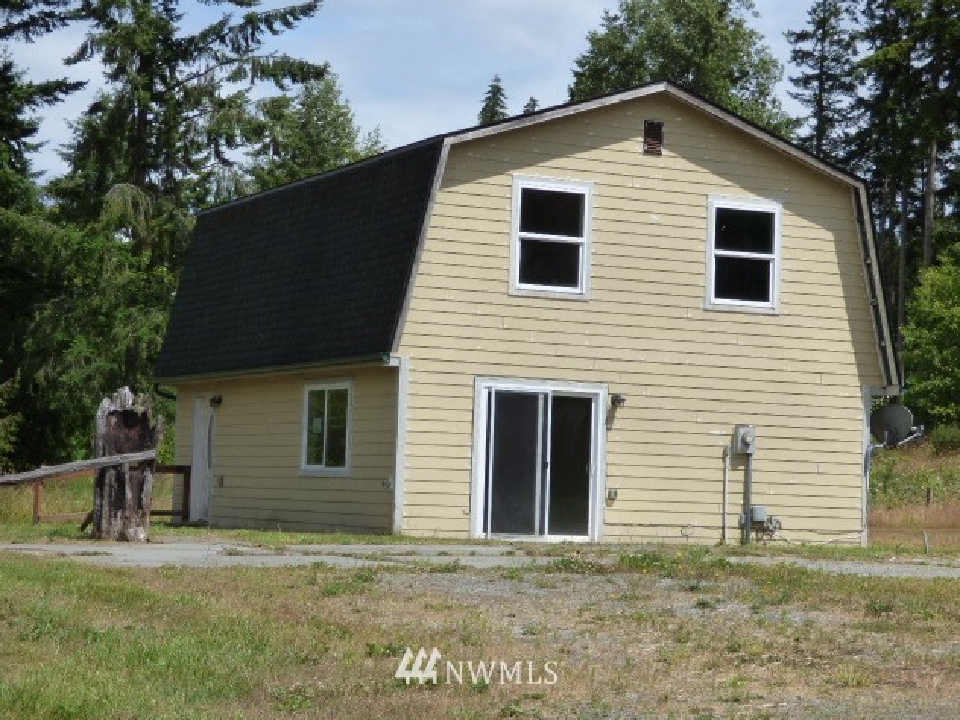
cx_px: 480
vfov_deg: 19.4
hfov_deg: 25.7
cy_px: 358
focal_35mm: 76
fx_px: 2108
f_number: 4.3
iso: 160
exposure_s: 1/1000
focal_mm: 12.7
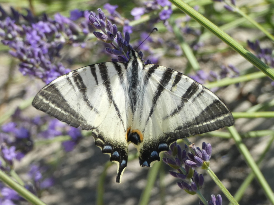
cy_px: 102
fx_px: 2042
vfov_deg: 5.8
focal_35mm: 258
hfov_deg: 7.7
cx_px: 137
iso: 80
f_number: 5.5
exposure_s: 1/80
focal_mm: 46.2
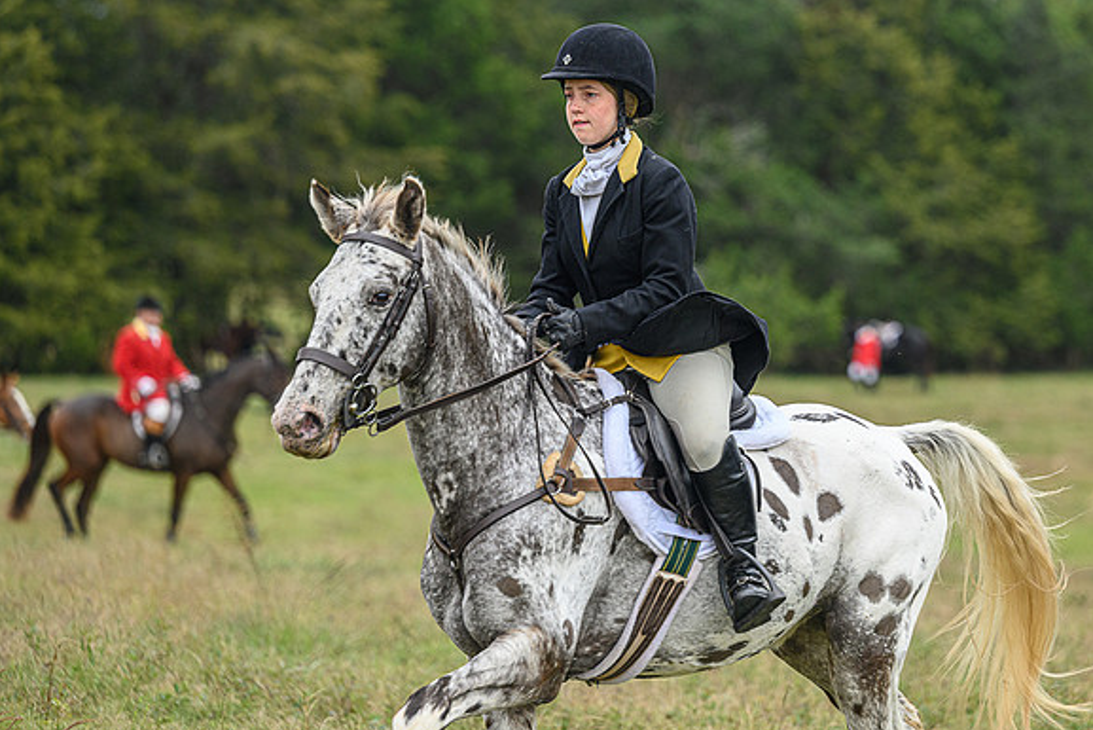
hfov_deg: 10.8
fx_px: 5770
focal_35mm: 190
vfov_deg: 7.2
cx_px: 680
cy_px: 271
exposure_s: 1/640
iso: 500
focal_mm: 145
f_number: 3.2
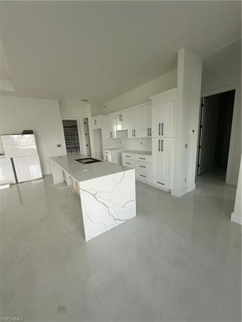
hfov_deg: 85.7
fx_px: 130
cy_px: 161
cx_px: 121
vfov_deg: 102.1
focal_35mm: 14
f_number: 2.2
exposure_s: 1/99
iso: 50
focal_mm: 2.22
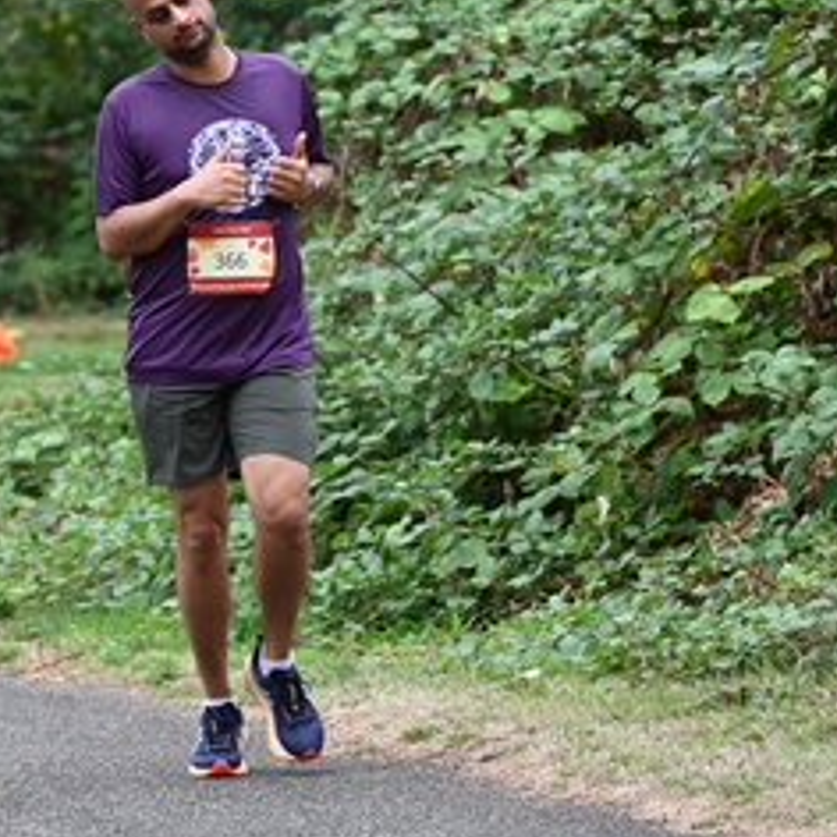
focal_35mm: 396
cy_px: 264
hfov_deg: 4.4
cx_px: 223
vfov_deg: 4.4
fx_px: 10833
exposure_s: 1/250
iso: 400
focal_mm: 200
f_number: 6.3
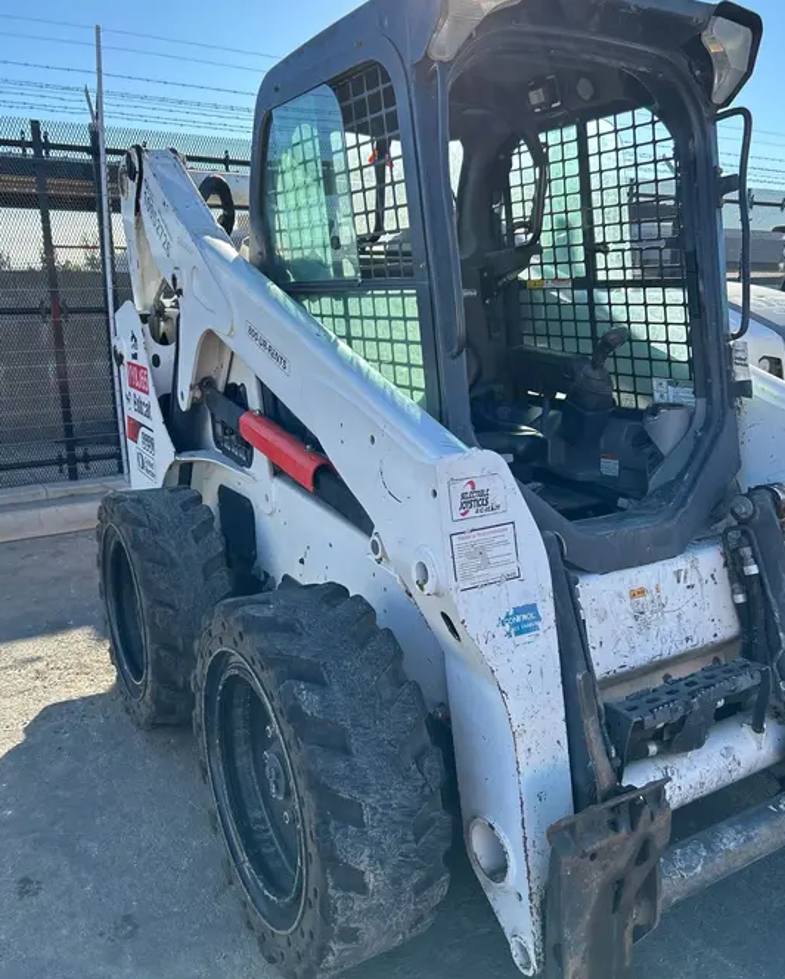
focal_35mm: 28
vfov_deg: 62.2
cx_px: 385
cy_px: 499
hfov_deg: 51.6
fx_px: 812
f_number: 1.5
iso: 50
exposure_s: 1/1344
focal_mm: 5.7
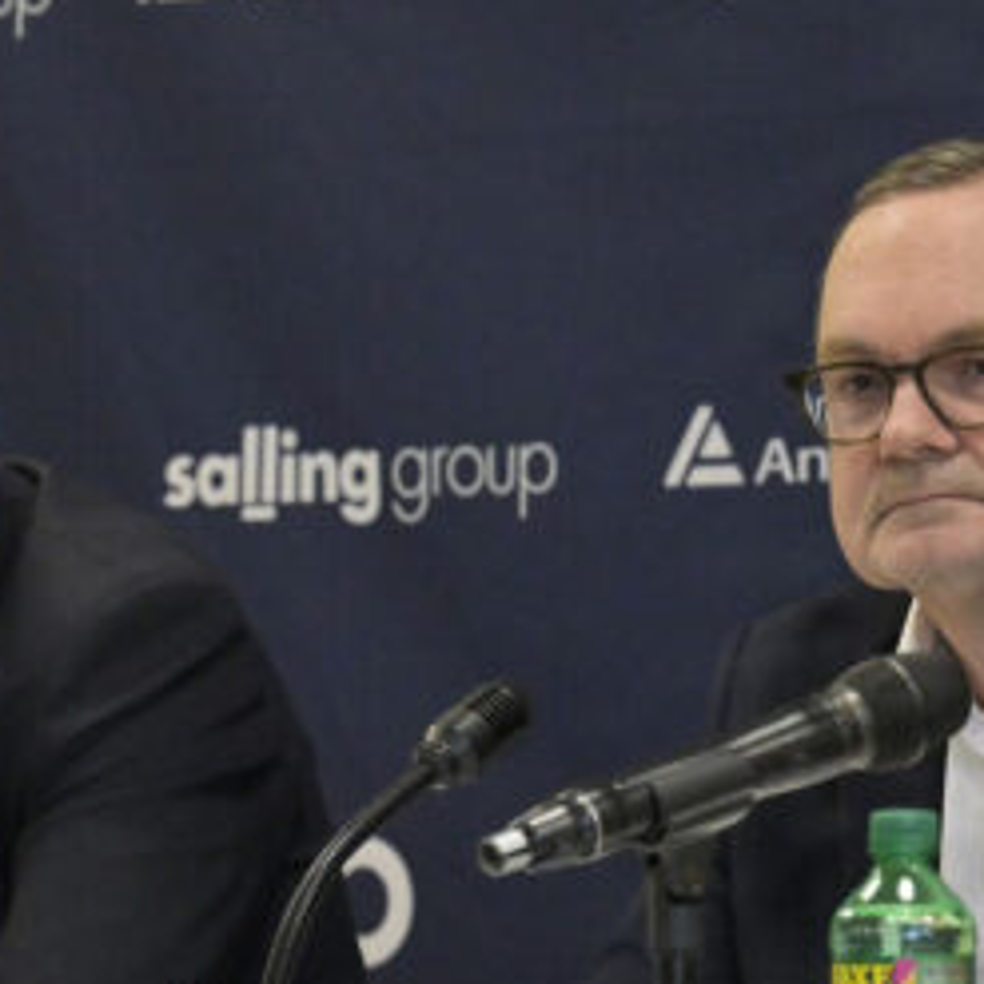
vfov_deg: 7.1
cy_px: 141
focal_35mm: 247
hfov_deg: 7.0
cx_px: 1470
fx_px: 7944
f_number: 5
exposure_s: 1/320
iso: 2000
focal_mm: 70
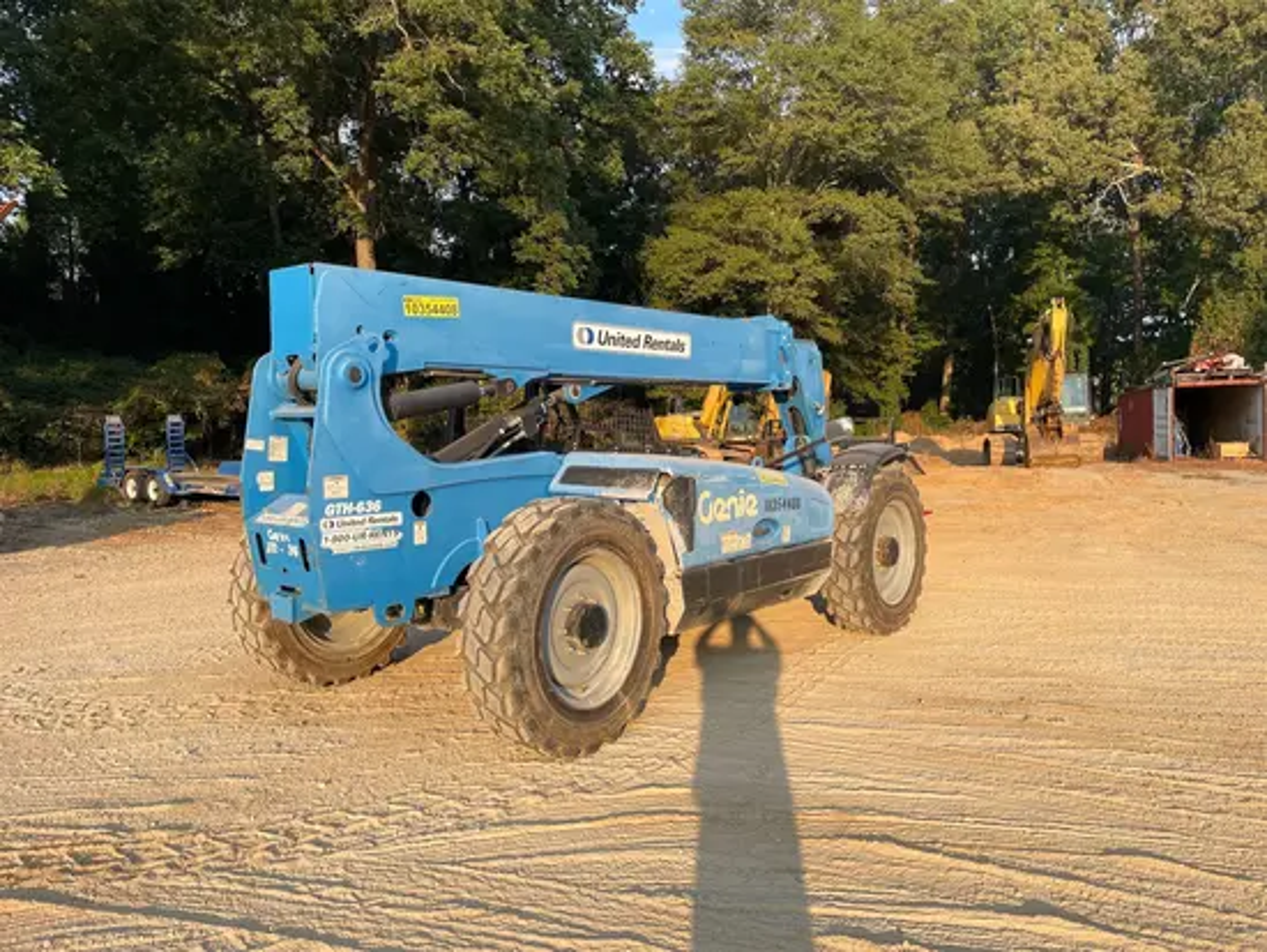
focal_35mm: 26
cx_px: 634
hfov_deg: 67.3
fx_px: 952
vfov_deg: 53.1
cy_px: 476
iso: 32
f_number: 1.6
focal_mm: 4.2
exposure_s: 1/1024
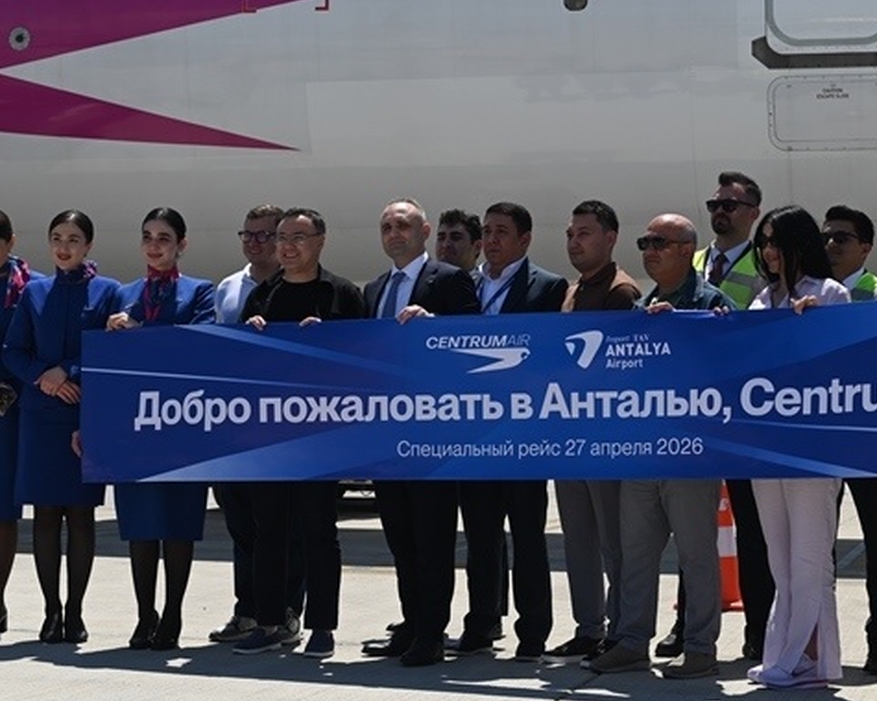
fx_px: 2051
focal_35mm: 79
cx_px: 572
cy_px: 255
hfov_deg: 24.0
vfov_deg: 19.4
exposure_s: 1/400
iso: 100
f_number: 7.1
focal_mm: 50
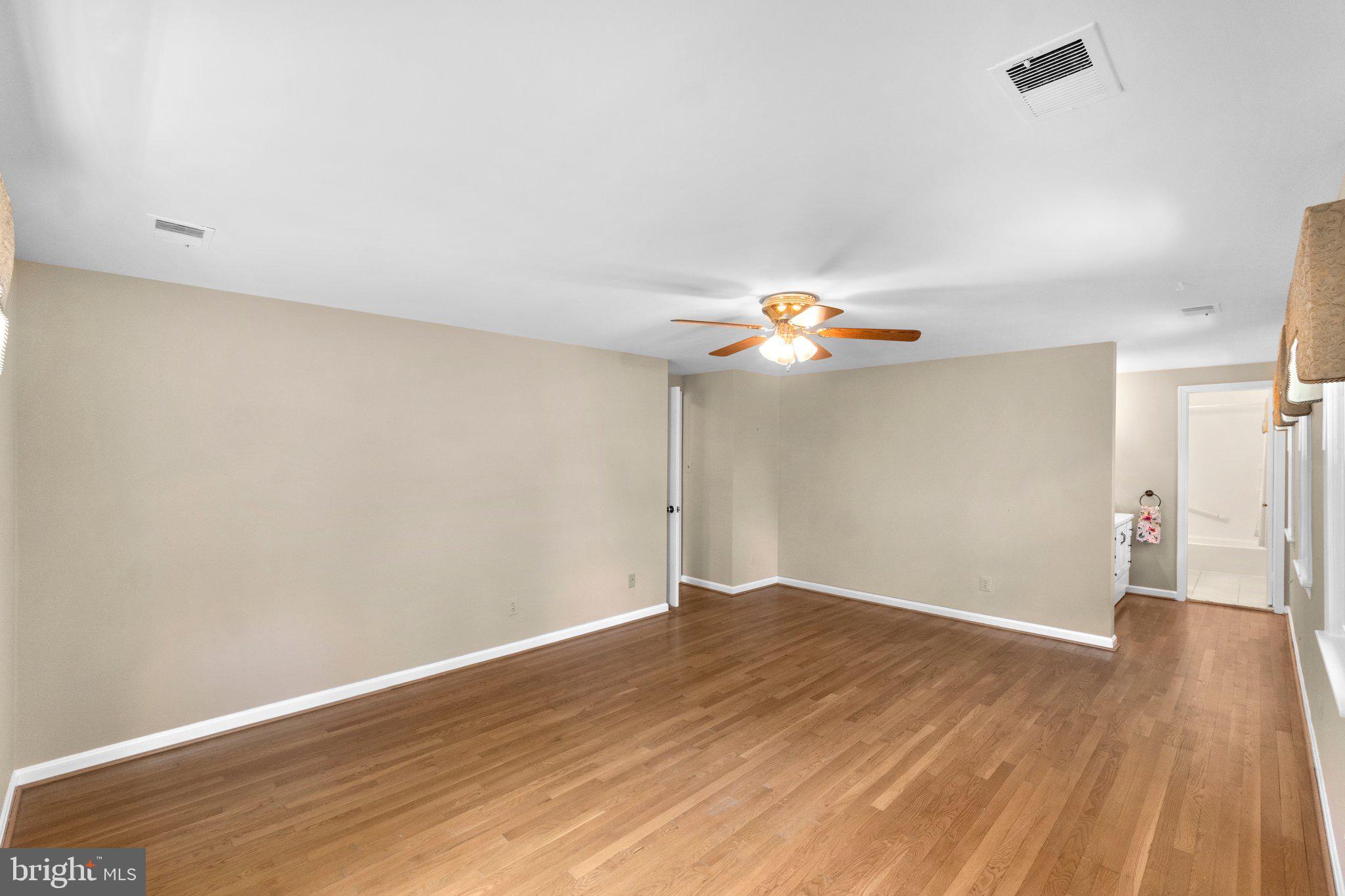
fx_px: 560
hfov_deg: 100.4
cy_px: 448
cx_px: 672
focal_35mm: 15
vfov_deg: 77.3
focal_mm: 10
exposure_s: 1/6
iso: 200
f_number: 8
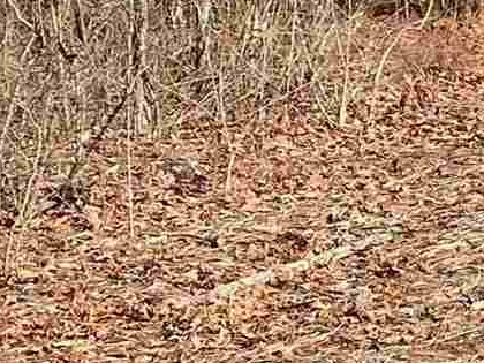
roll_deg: -0.2
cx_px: 1508
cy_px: -83
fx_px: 2657
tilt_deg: -2.1
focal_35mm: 190
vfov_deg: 7.7
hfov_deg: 8.5
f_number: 1.8
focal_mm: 4.25
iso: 32
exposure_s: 1/2268
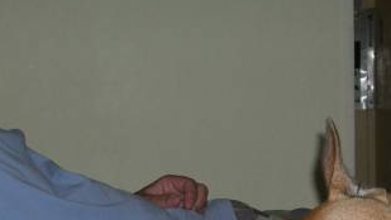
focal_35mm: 131
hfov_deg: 16.4
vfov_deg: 9.2
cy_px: 250
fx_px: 1359
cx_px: 221
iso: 50
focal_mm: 9.7
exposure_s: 1/60.1
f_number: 3.5
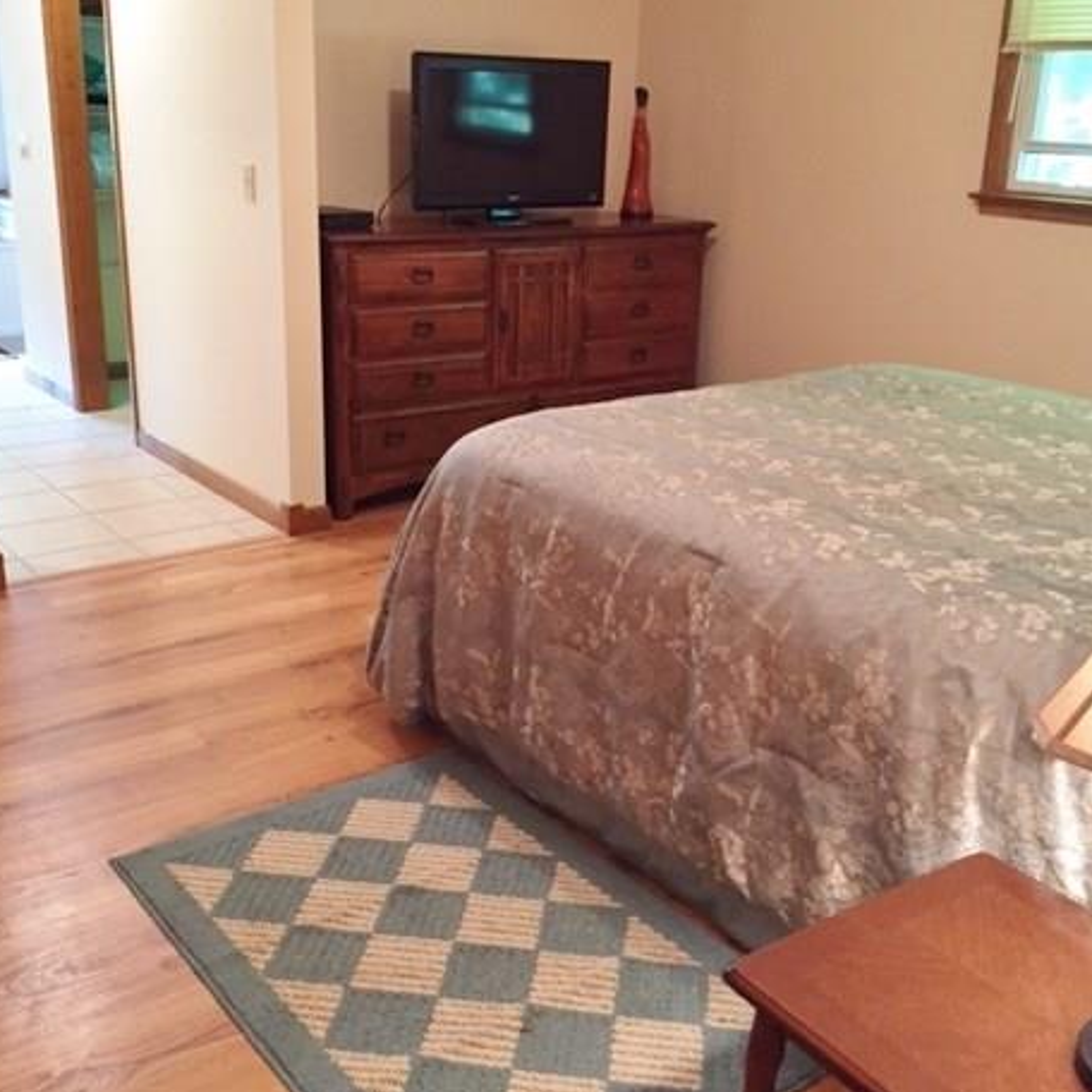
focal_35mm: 36
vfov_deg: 46.0
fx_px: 1285
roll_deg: -3.6
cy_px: 534
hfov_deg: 46.0
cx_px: 558
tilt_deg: -19.1
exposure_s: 1/30
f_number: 2.2
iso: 250
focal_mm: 4.15
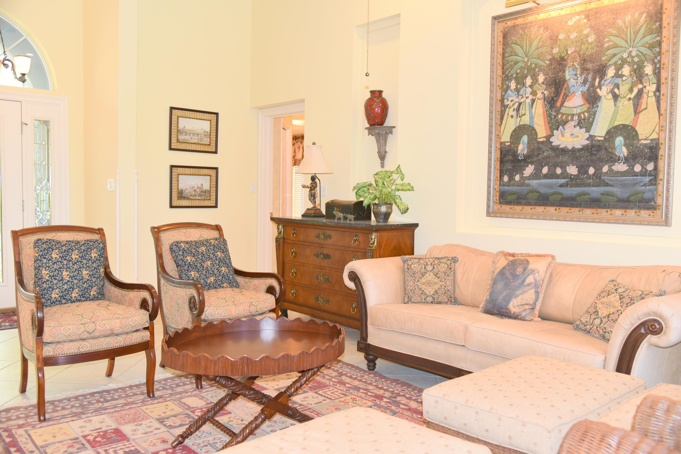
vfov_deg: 42.3
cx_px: 340
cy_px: 227
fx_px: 586
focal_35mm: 31
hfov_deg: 60.3
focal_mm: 31
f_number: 4
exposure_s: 1/60
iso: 800
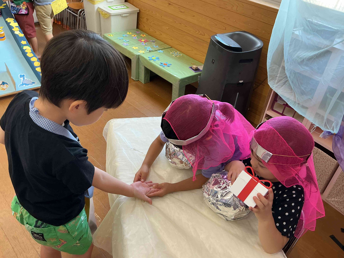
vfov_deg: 48.2
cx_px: 172
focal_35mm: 29
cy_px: 129
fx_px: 288
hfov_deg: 61.7
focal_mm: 3
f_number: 1.8
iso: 50
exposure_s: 1/60
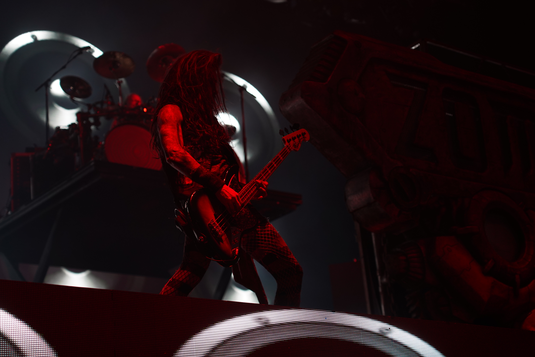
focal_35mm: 80
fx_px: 1189
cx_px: 262
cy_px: 186
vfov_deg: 17.1
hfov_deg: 25.4
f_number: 4
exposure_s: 1/125
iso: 1000
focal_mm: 75
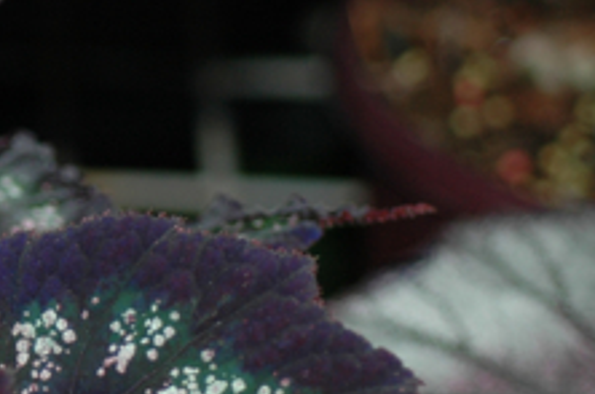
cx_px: -255
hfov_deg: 7.8
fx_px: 4288
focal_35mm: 260
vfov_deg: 5.3
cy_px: 188
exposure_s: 1/60
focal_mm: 60
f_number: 3.3
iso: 200
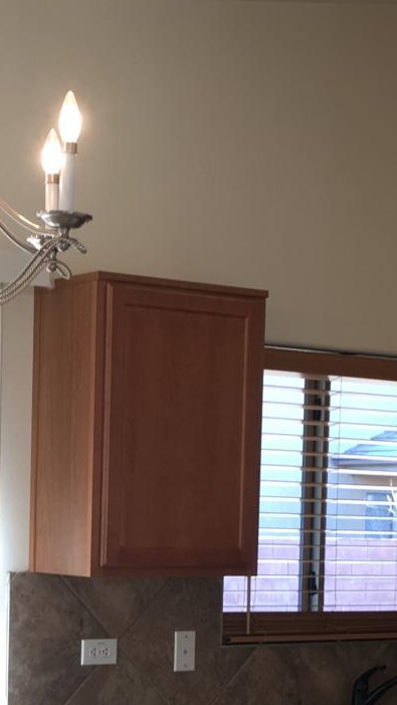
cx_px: 164
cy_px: 627
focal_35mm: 90
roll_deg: -1.8
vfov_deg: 23.1
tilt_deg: -2.2
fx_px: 1684
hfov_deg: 13.4
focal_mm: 4.15
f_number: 2.2
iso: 32
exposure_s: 1/30
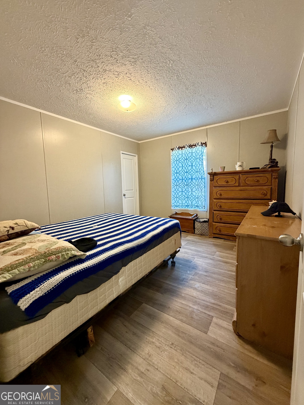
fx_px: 164
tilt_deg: -5.5
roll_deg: +0.9
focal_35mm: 14
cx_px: 152
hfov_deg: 85.7
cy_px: 202
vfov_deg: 102.1
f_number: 2.2
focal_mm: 2.22
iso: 500
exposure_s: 1/60
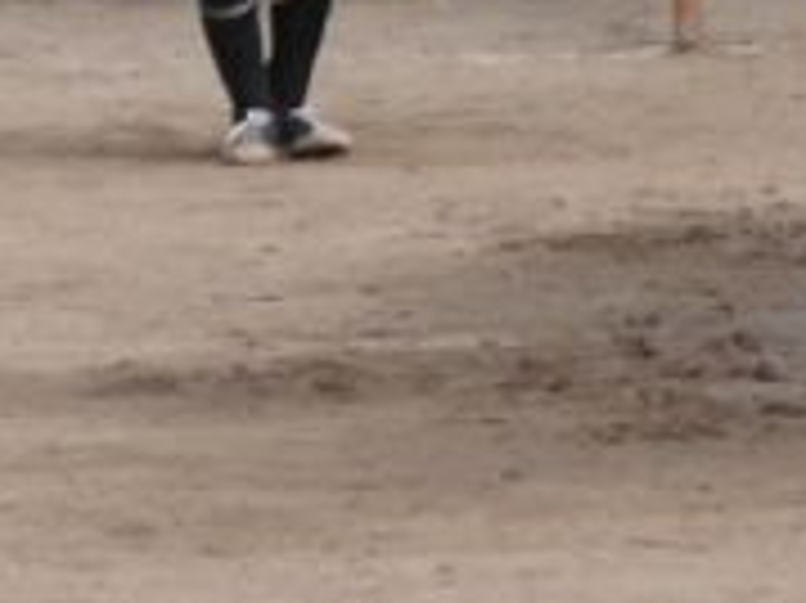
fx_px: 19266
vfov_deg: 1.8
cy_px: -328
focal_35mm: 828
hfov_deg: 2.4
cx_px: 248
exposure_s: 1/320
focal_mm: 31.2
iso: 100
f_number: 5.6
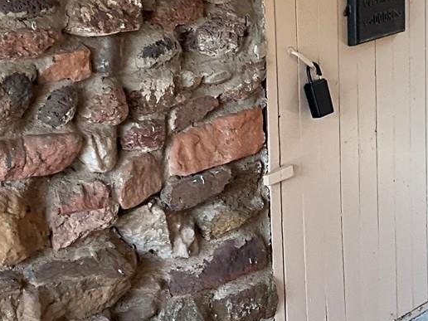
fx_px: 1113
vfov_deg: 16.4
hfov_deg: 21.6
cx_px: 317
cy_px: 91
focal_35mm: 90
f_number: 1.8
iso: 64
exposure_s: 1/120
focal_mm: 3
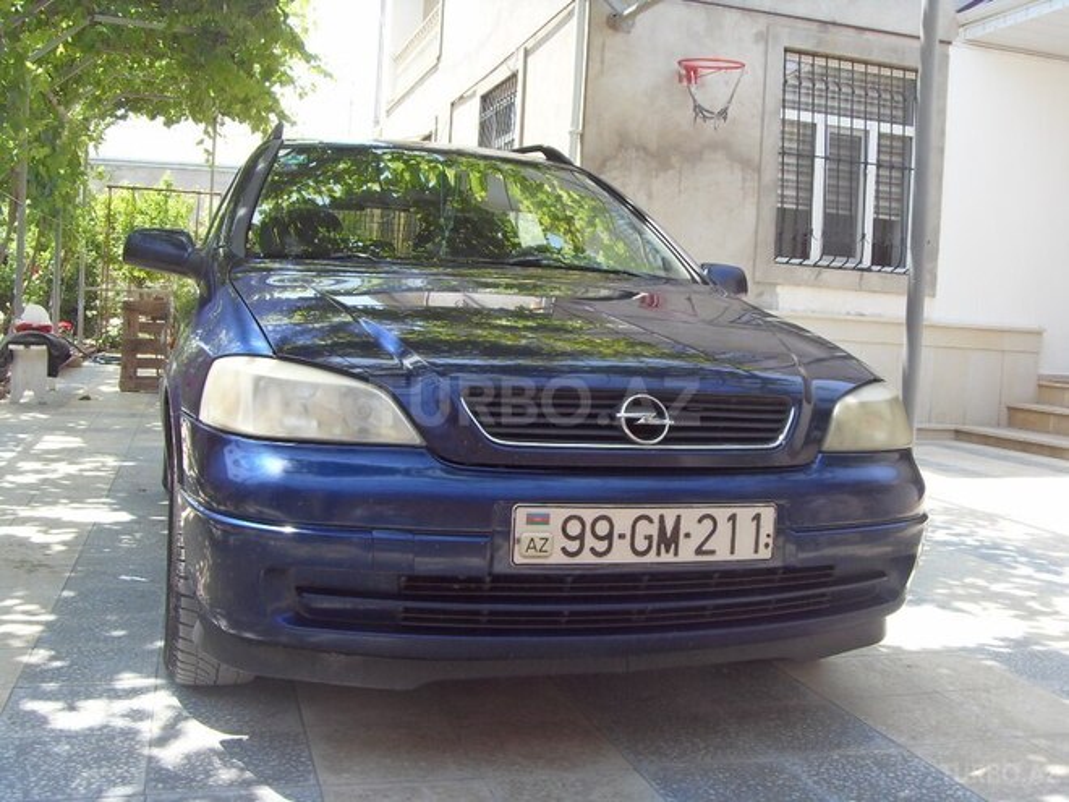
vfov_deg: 36.8
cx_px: 534
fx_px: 1204
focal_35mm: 39
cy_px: 401
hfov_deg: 47.9
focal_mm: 6.6
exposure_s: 1/250
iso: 80
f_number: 3.5
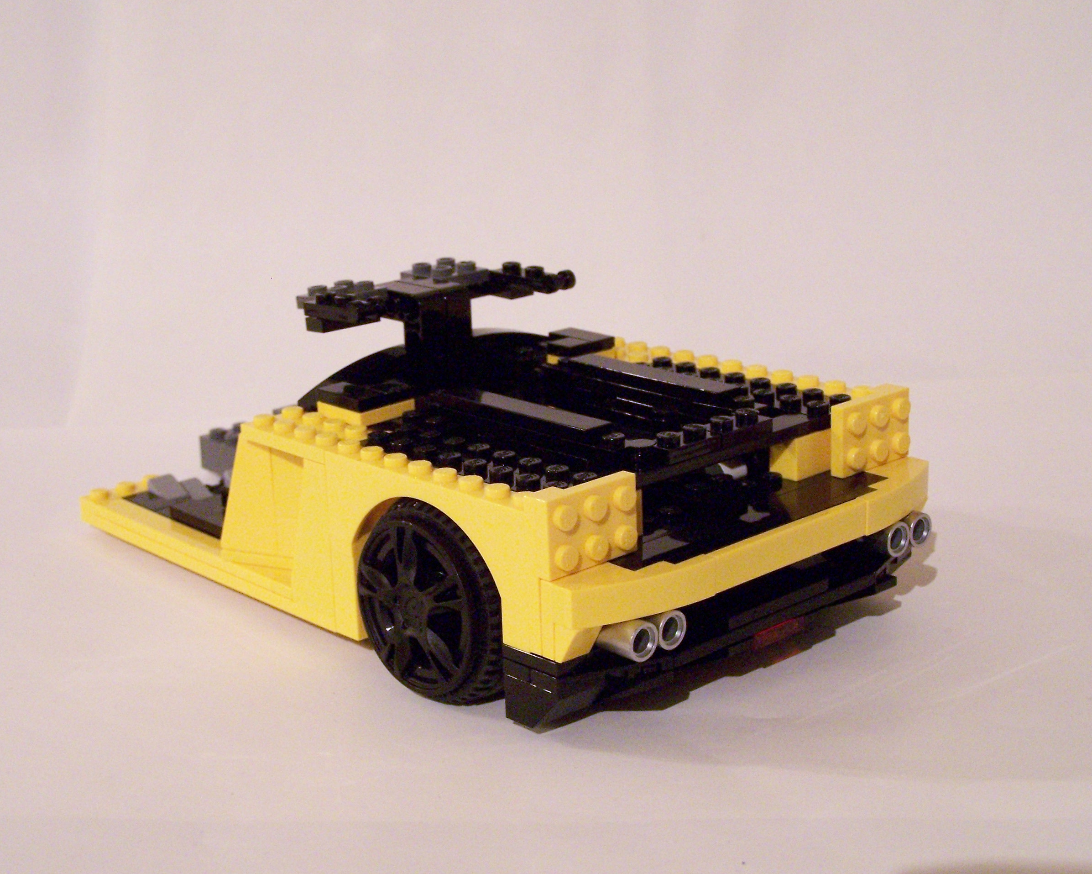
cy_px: 435
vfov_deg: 24.6
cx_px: 541
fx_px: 2004
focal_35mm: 62
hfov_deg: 30.5
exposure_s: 1/8
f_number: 3.1
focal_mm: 9.8
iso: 400
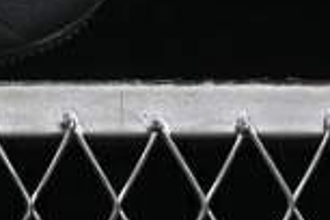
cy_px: -248
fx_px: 3272
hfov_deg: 5.6
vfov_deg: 3.8
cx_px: -395
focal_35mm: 357
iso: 160
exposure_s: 1/60
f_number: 6.3
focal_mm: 50
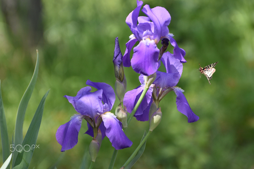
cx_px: 127
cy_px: 84
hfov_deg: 6.2
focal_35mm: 330
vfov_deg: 4.2
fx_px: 2328
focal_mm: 220
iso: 1000
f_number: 5.3
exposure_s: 1/2500
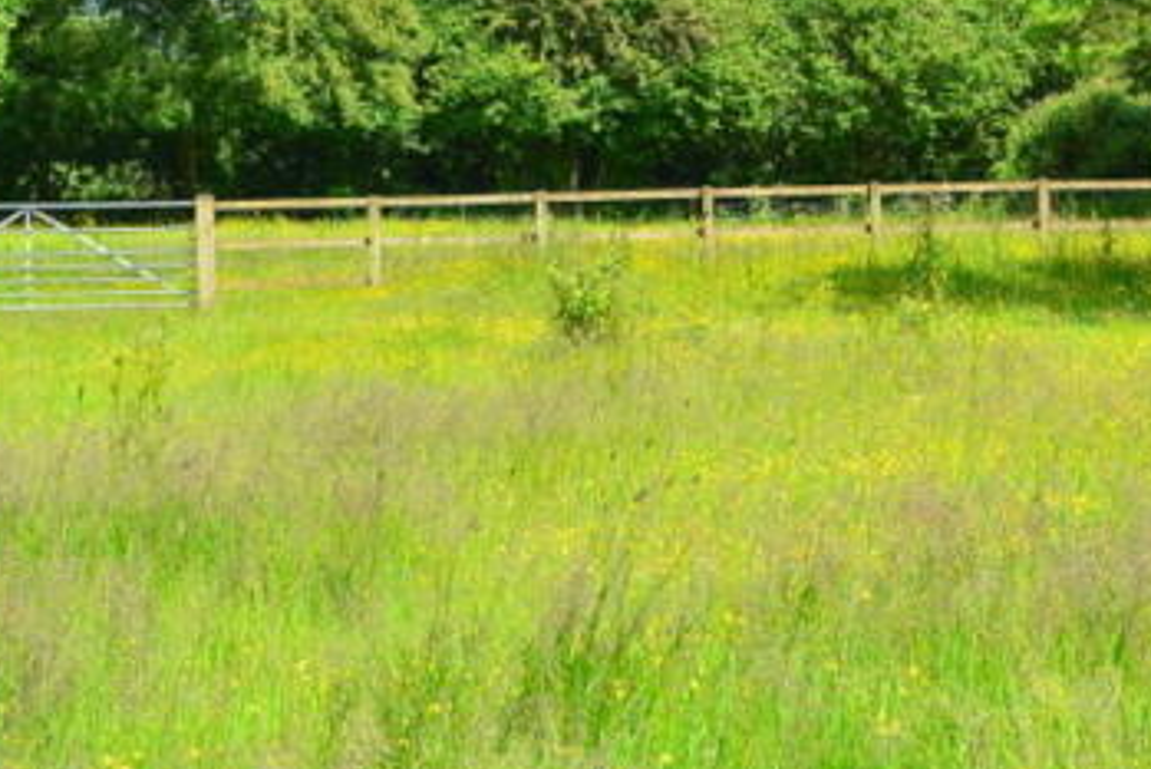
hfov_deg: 13.2
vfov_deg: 8.9
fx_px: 4956
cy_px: 193
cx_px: 503
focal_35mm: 155
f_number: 10
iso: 400
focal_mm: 55
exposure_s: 1/320
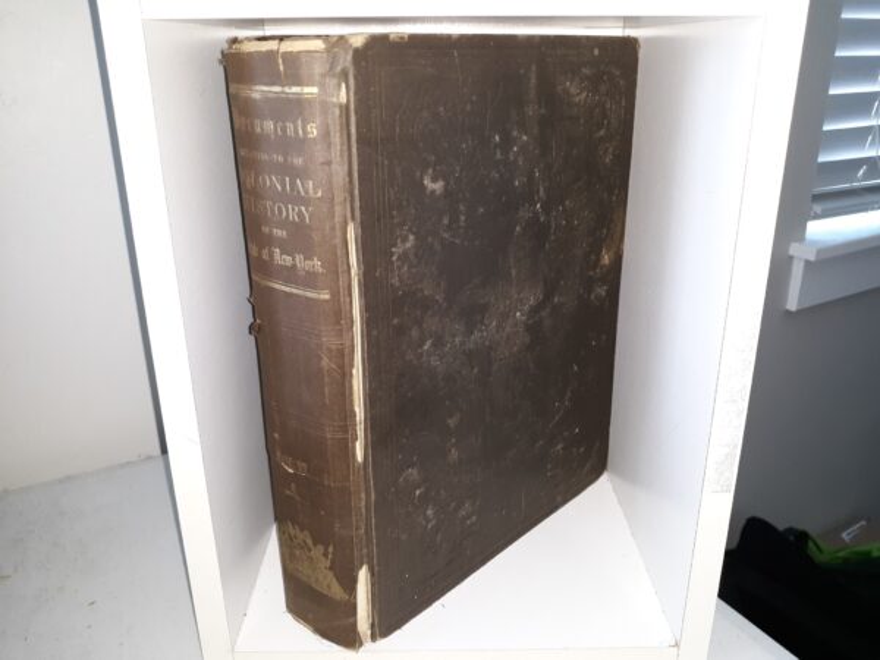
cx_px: 440
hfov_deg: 63.4
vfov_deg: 49.7
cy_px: 330
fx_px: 712
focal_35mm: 28
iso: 50
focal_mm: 3.7
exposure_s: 1/40
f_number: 1.7
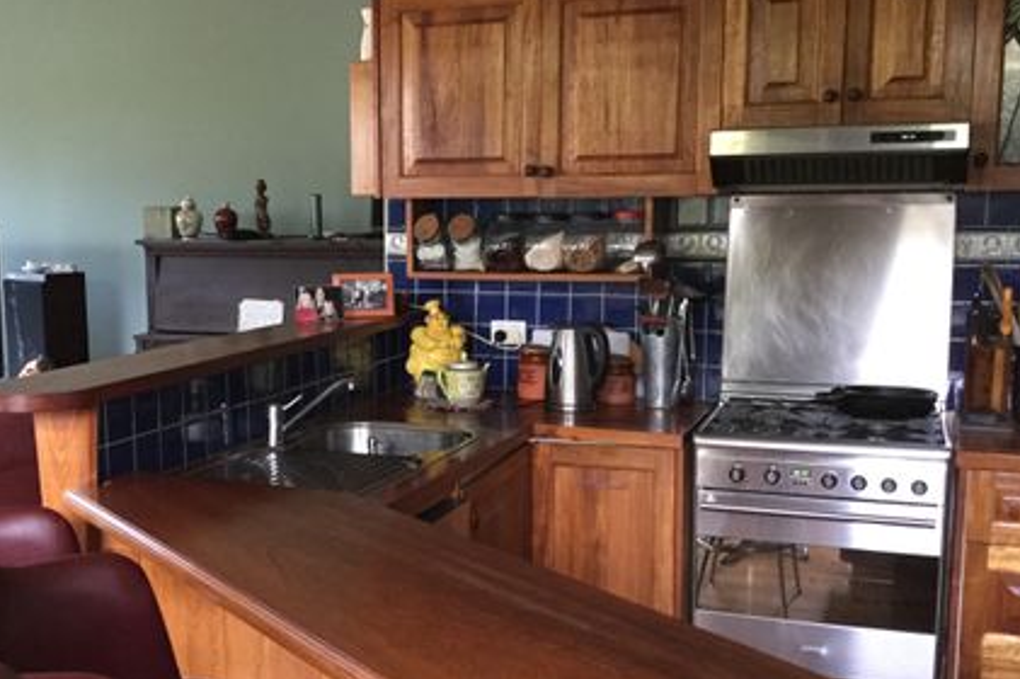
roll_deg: -1.0
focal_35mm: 46
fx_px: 1302
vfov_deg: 29.2
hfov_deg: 42.2
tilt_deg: -7.7
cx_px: 334
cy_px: 376
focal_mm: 3.3
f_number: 2.4
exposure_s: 1/33
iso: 200
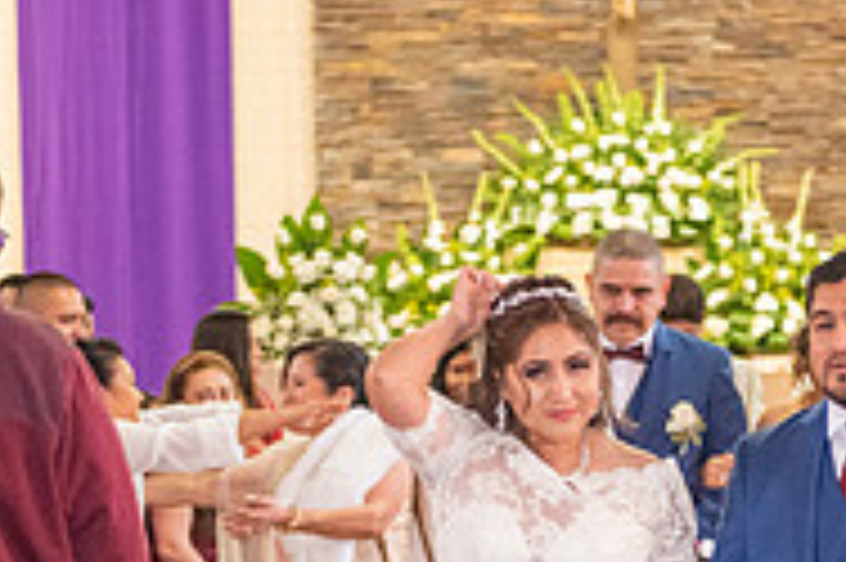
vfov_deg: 6.6
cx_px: 547
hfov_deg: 10.0
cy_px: 890
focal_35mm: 205
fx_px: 4813
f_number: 2.8
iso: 2000
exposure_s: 1/160
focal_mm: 58
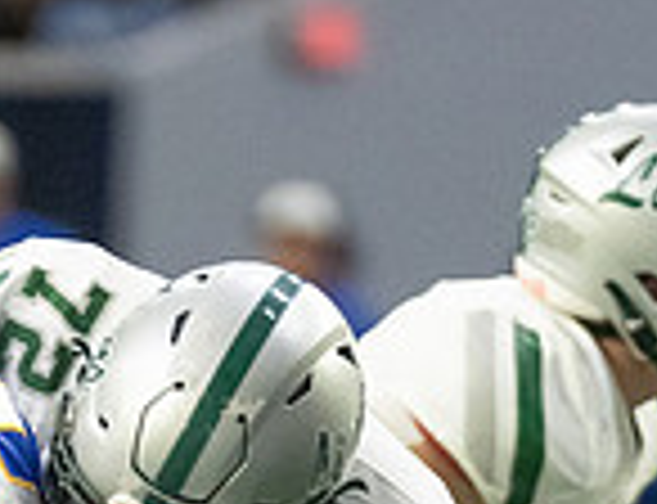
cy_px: 569
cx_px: -180
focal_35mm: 1090
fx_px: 20859
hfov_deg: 1.8
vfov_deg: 1.4
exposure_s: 1/1000
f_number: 2.8
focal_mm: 198
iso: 5000
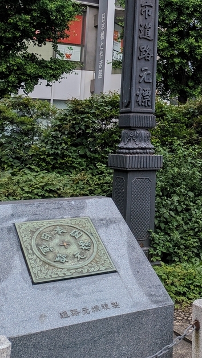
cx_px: 189
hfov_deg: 22.4
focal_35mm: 52
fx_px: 495
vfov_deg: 36.9
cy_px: 25
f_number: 1.89
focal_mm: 5.43
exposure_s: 1/846
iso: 43
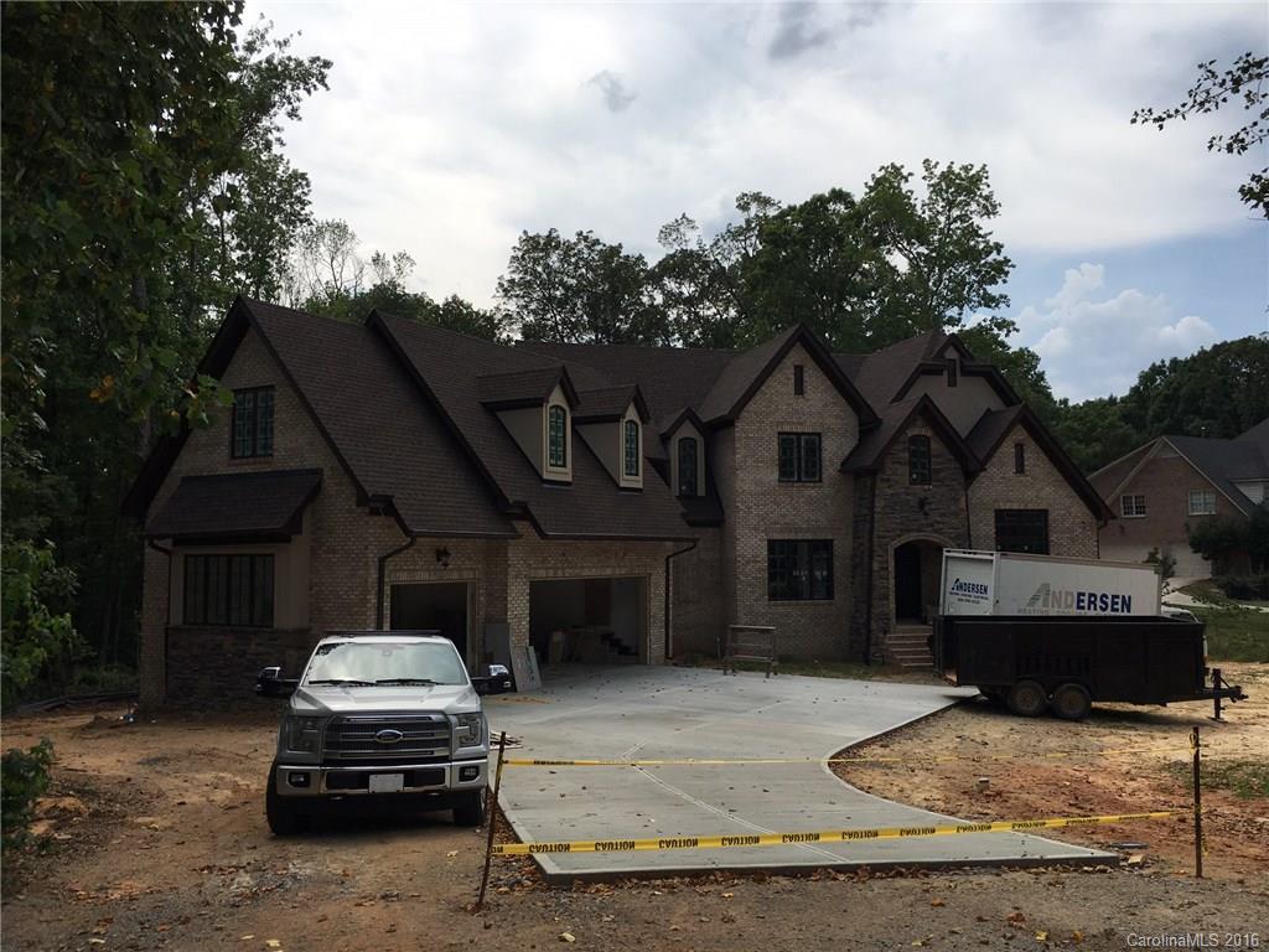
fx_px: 1063
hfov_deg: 61.7
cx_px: 634
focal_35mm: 29
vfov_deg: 48.2
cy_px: 476
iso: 25
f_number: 2.2
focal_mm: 4.15
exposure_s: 1/1923
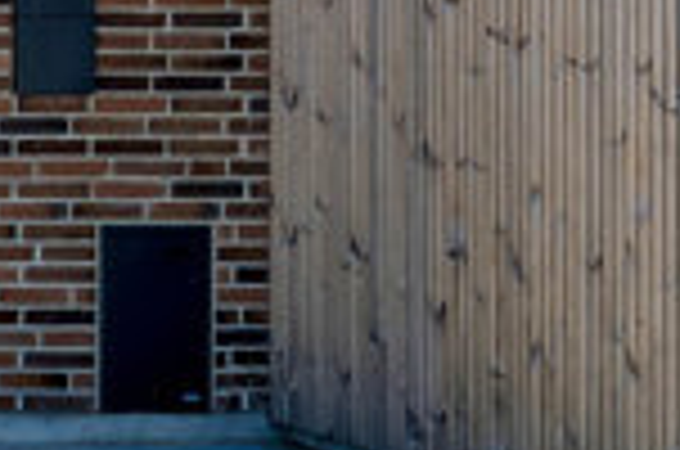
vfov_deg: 8.7
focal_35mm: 157
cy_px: 25
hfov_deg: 10.6
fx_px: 2953
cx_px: -1108
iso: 200
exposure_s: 1/400
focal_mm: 29.5
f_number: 8
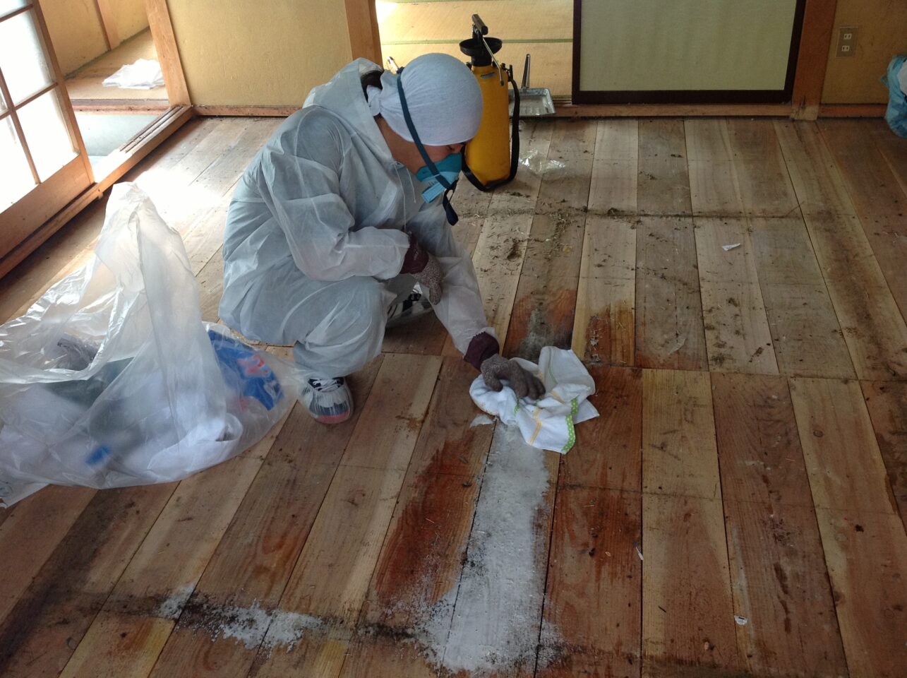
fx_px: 916
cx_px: 454
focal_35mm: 35
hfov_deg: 52.7
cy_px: 339
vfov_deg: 40.6
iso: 100
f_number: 2.4
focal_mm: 4.28
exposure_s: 1/120
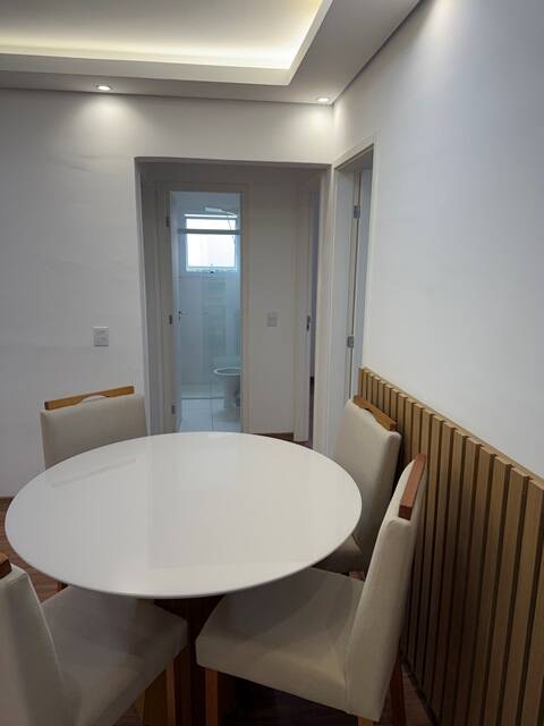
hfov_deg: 56.8
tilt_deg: -8.9
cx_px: 272
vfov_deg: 71.6
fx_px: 503
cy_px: 363
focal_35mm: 24
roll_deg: -1.7
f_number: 1.78
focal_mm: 6.76
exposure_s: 1/226
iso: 80
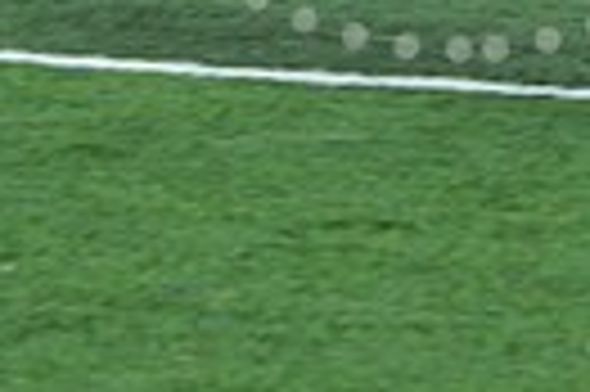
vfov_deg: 1.8
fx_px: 12309
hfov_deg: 2.7
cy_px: -374
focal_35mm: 752
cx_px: 459
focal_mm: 170
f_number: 8
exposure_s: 1/400
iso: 1600
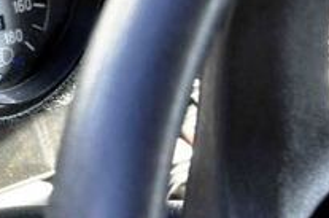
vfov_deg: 7.5
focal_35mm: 182
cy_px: 100
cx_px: -186
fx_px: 1659
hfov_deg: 10.8
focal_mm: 38
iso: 1000
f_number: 8
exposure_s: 1/60
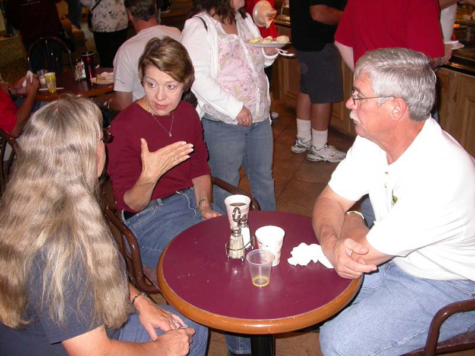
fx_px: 521
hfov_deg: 49.0
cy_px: 178
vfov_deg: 37.7
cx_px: 238
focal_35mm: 38
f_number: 2.6
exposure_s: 1/60
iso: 200
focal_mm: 7.85
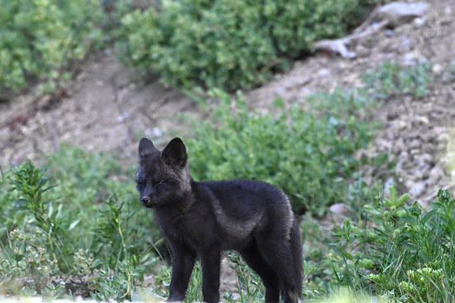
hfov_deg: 1.6
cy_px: 146
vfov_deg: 1.1
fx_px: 15881
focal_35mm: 1257
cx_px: 219
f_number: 13
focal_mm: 1200
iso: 6400
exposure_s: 1/640
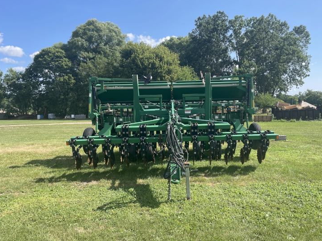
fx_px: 270
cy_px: 125
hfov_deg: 61.5
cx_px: 178
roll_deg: +0.8
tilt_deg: -3.5
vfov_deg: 48.2
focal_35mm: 29
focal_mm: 4.2
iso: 32
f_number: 1.6
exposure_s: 1/1949
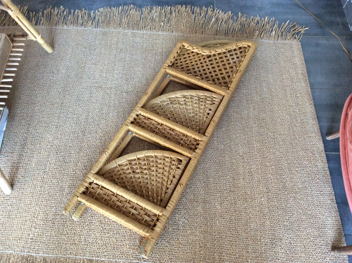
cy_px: 132
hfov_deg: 56.9
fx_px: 325
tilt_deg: -61.2
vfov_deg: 44.1
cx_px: 176
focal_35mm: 32
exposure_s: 1/25
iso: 200
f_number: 2.4
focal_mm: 3.3
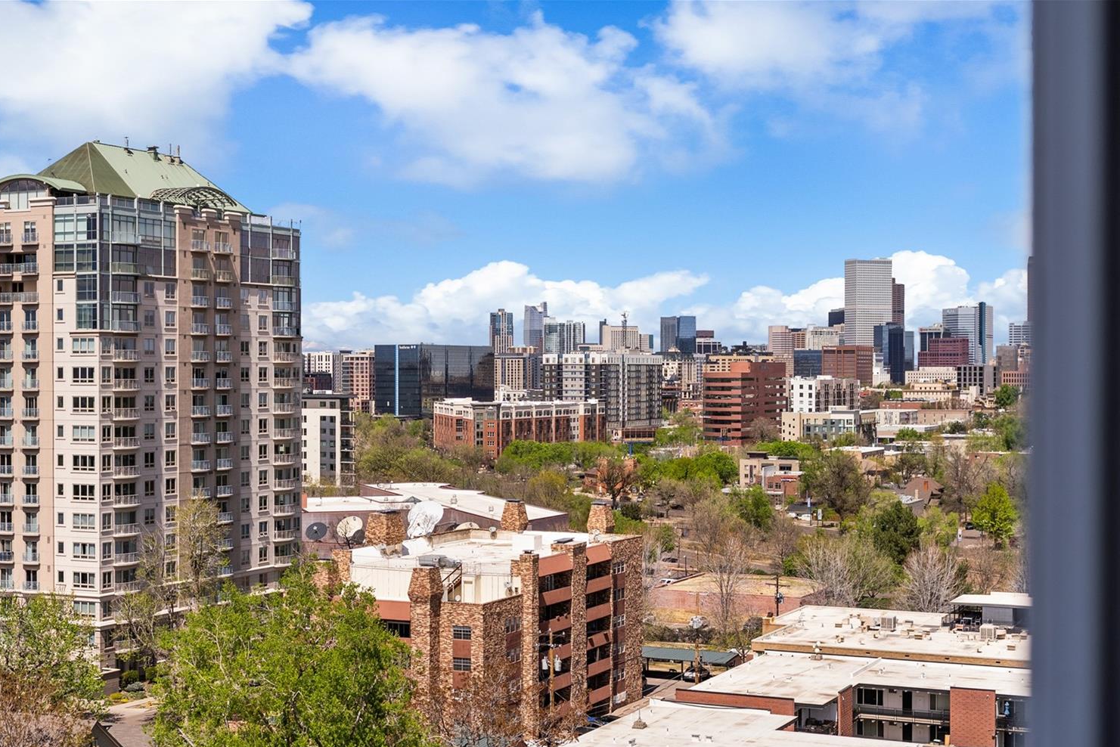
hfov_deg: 36.9
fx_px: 1680
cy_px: 403
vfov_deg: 25.1
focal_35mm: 54
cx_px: 539
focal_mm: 50
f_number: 4
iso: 200
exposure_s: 1/3200
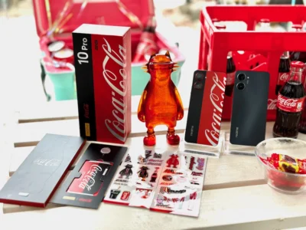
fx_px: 424
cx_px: 153
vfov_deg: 30.3
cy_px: 115
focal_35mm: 48
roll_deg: -0.8
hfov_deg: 39.7
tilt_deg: -28.5
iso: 80
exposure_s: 1/944
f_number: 1.78
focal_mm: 6.86
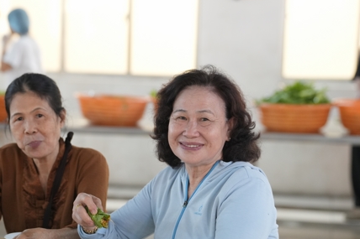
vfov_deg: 11.7
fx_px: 1169
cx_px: 121
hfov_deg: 17.5
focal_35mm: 117
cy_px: 147
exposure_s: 1/160
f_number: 2.8
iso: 2500
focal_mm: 77
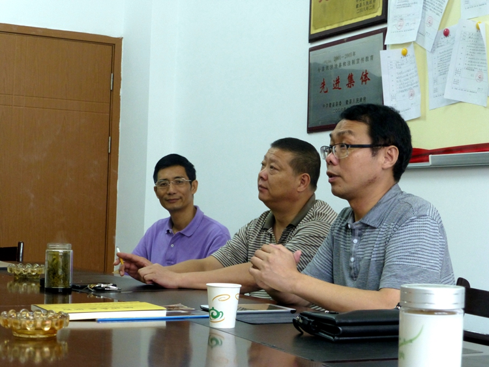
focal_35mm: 66
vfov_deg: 22.3
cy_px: 184
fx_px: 933
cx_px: 244
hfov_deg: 29.4
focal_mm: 11.7
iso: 400
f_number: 4.9
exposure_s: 1/25
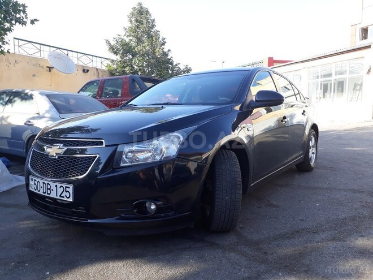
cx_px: 186
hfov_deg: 65.3
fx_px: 291
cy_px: 140
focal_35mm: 27
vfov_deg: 51.4
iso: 40
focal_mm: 3.6
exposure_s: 1/309
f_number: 1.9
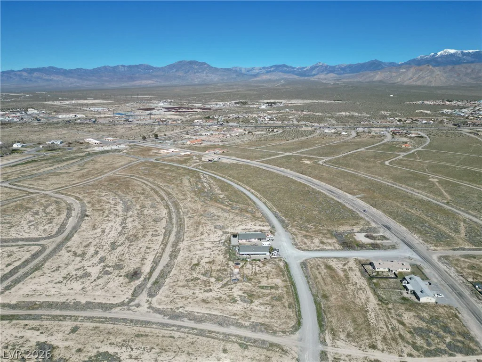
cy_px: 181
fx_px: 334
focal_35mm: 24
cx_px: 241
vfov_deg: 56.8
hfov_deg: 71.6
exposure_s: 1/4000
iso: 110
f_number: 1.7
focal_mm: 6.72
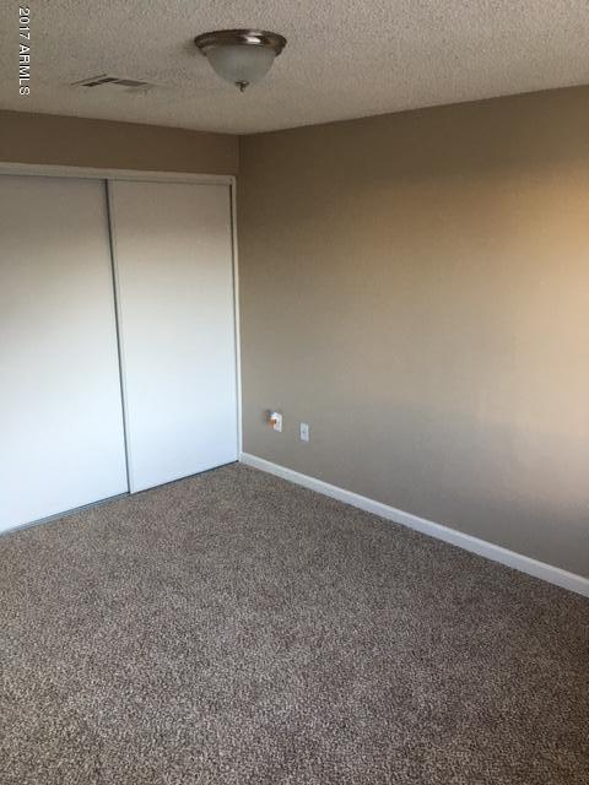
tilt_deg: -13.4
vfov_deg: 61.7
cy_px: 392
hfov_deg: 48.2
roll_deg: +0.0
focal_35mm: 29
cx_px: 294
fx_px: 658
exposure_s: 1/15
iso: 32
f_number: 2.2
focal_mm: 4.15
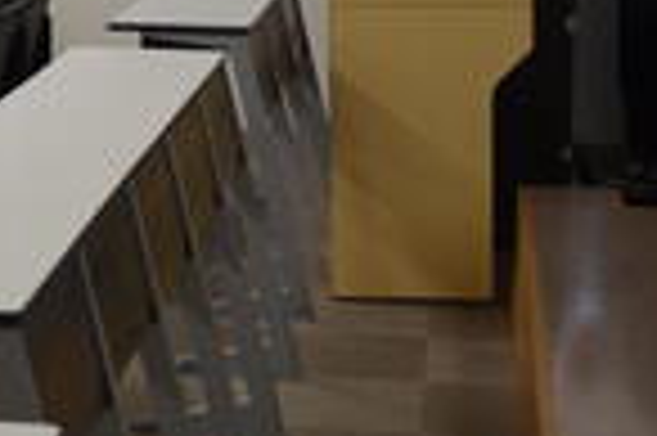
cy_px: -45
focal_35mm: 154
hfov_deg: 12.9
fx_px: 2807
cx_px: -212
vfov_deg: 8.8
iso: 640
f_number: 4.5
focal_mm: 30
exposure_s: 1/60
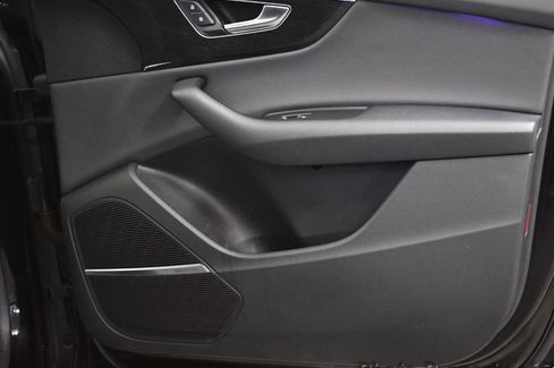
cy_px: 151
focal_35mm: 55
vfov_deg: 24.5
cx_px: 344
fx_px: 846
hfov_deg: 36.1
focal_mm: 28
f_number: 4.2
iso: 4500
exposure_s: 1/60
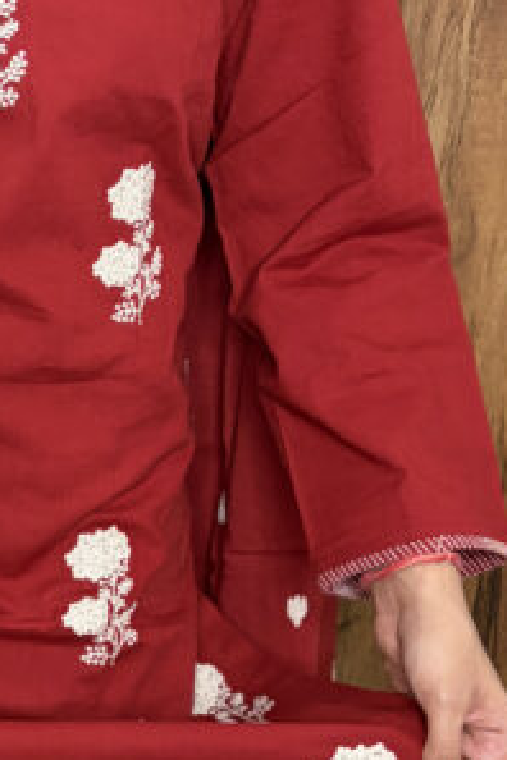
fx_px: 1795
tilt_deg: -23.7
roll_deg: -2.4
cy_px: 638
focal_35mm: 85
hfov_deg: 15.5
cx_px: -95
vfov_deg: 23.5
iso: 320
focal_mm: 5.96
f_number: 1.6
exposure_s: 1/50
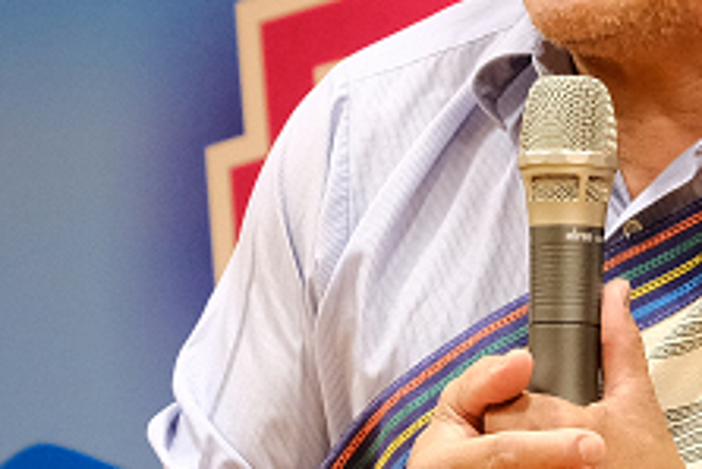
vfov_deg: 3.7
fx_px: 7258
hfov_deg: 5.5
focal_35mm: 372
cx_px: 626
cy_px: 379
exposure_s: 1/125
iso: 2500
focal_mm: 55
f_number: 4
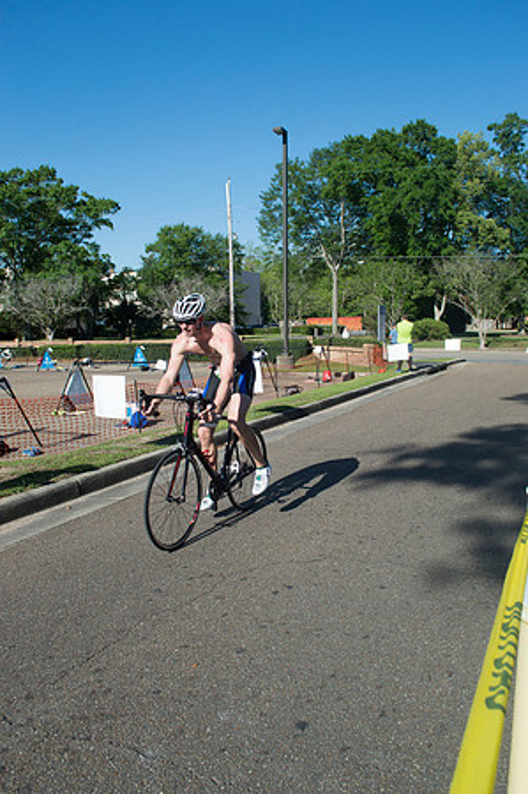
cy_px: 397
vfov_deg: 67.4
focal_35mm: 27
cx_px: 264
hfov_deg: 47.8
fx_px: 595
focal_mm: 18
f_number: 6.3
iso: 400
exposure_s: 1/1600
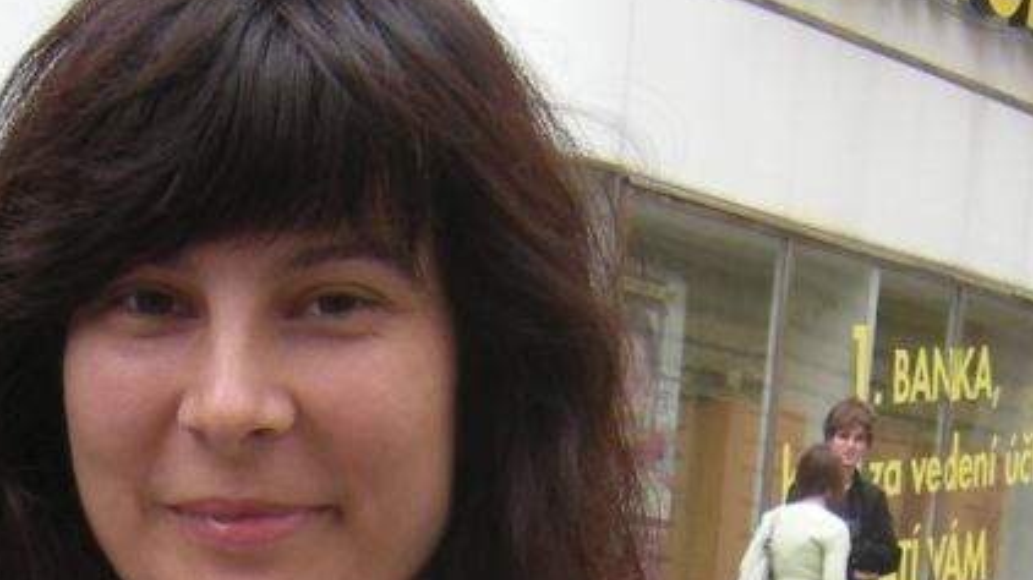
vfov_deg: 9.2
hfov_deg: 17.7
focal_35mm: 120
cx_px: 182
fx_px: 3286
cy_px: 1348
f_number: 2.9
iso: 64
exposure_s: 1/106
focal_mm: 5.3
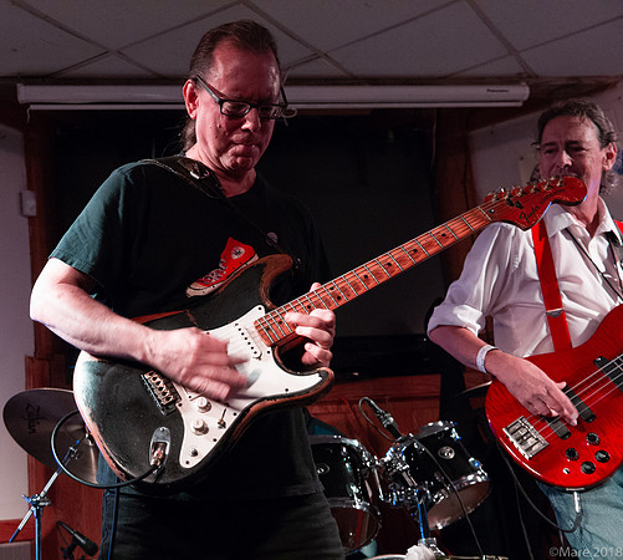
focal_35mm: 51
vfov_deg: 31.9
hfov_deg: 34.9
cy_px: 280
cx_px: 202
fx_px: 981
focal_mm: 42
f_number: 6.3
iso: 6400
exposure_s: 1/60
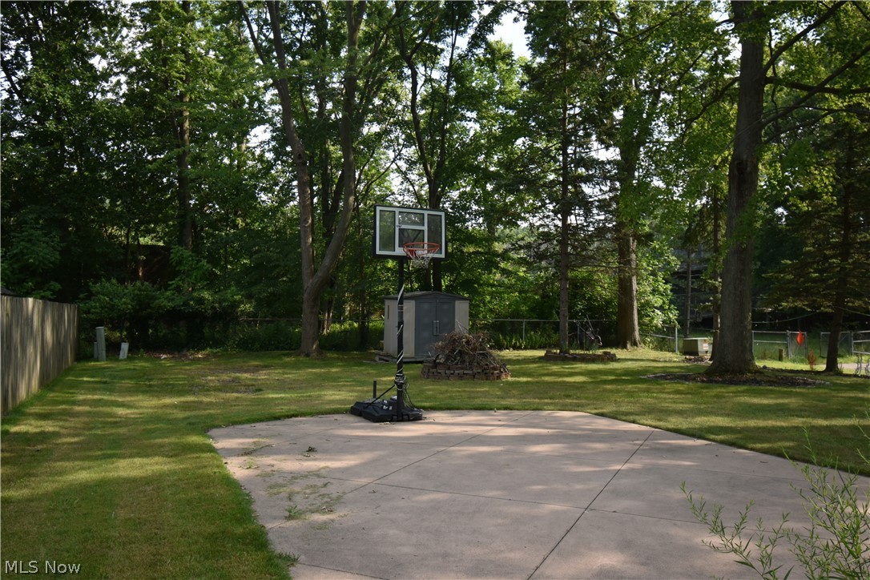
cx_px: 435
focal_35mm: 30
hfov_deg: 61.9
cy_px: 290
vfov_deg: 43.6
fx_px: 725
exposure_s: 1/250
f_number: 5.6
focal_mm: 20
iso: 200
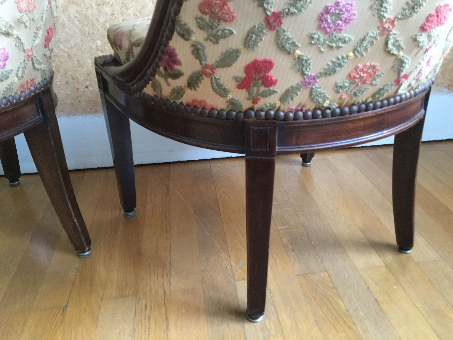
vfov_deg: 45.4
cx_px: 226
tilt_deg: -25.8
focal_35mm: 31
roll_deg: +0.7
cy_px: 170
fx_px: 406
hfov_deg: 58.4
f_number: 2.4
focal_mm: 3.3
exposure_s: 1/20
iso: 250
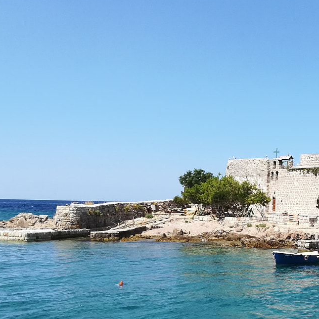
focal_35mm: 57
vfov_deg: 29.6
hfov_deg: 27.5
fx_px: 594
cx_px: 351
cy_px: 235
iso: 50
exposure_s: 1/816
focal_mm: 3.83
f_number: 2.2
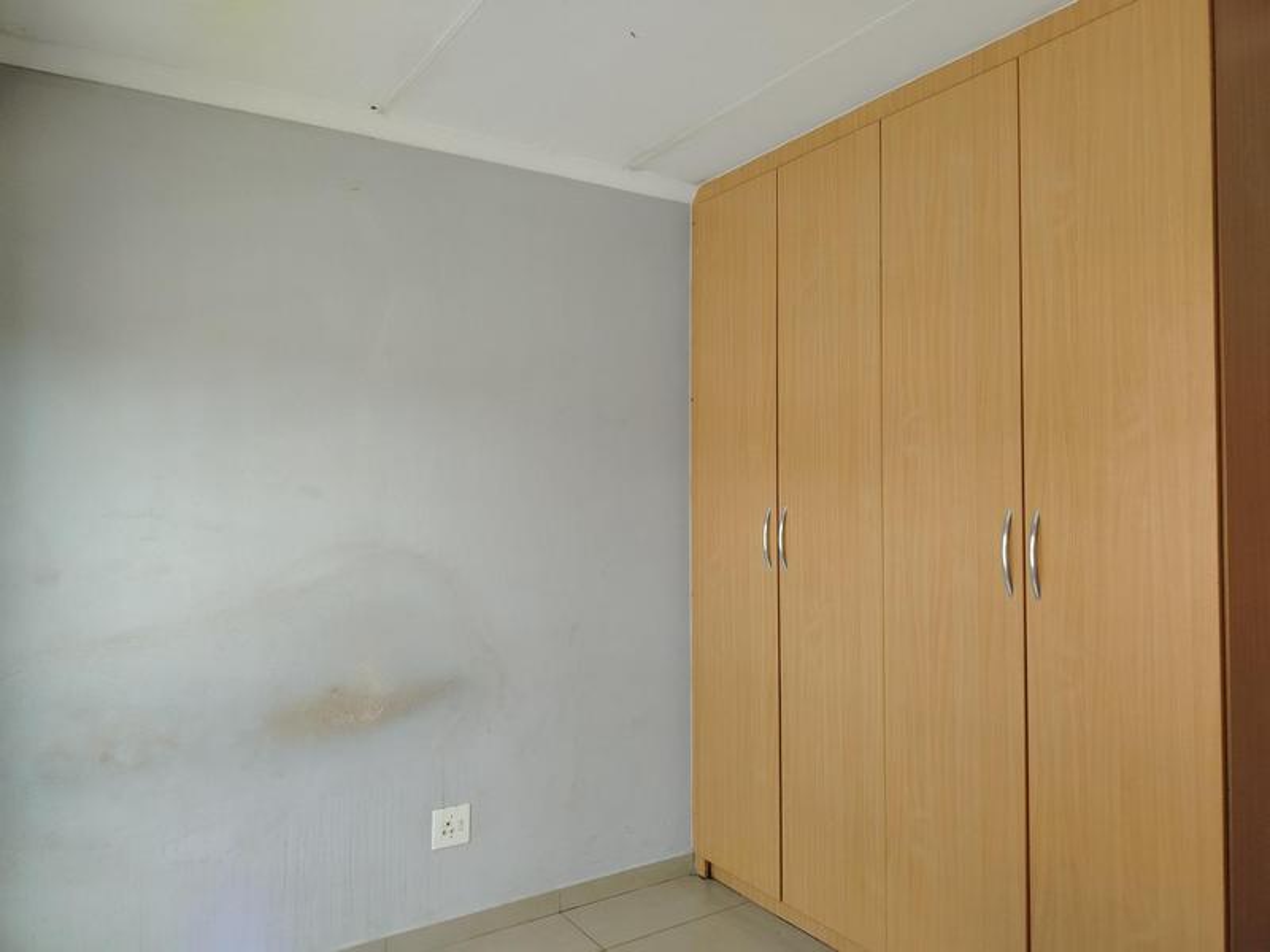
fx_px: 881
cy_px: 476
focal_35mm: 24
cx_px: 635
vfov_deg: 56.8
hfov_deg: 71.6
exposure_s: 1/100
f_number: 1.75
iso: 303
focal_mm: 5.25
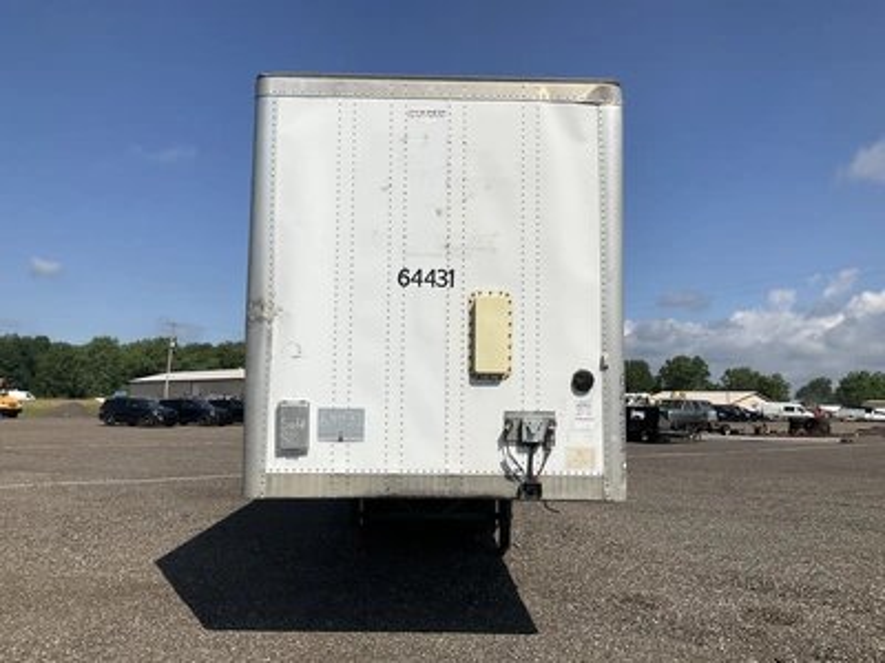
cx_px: 442
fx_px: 741
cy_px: 332
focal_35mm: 29
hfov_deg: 61.7
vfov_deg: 48.2
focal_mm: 3
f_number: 1.8
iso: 25
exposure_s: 1/4785
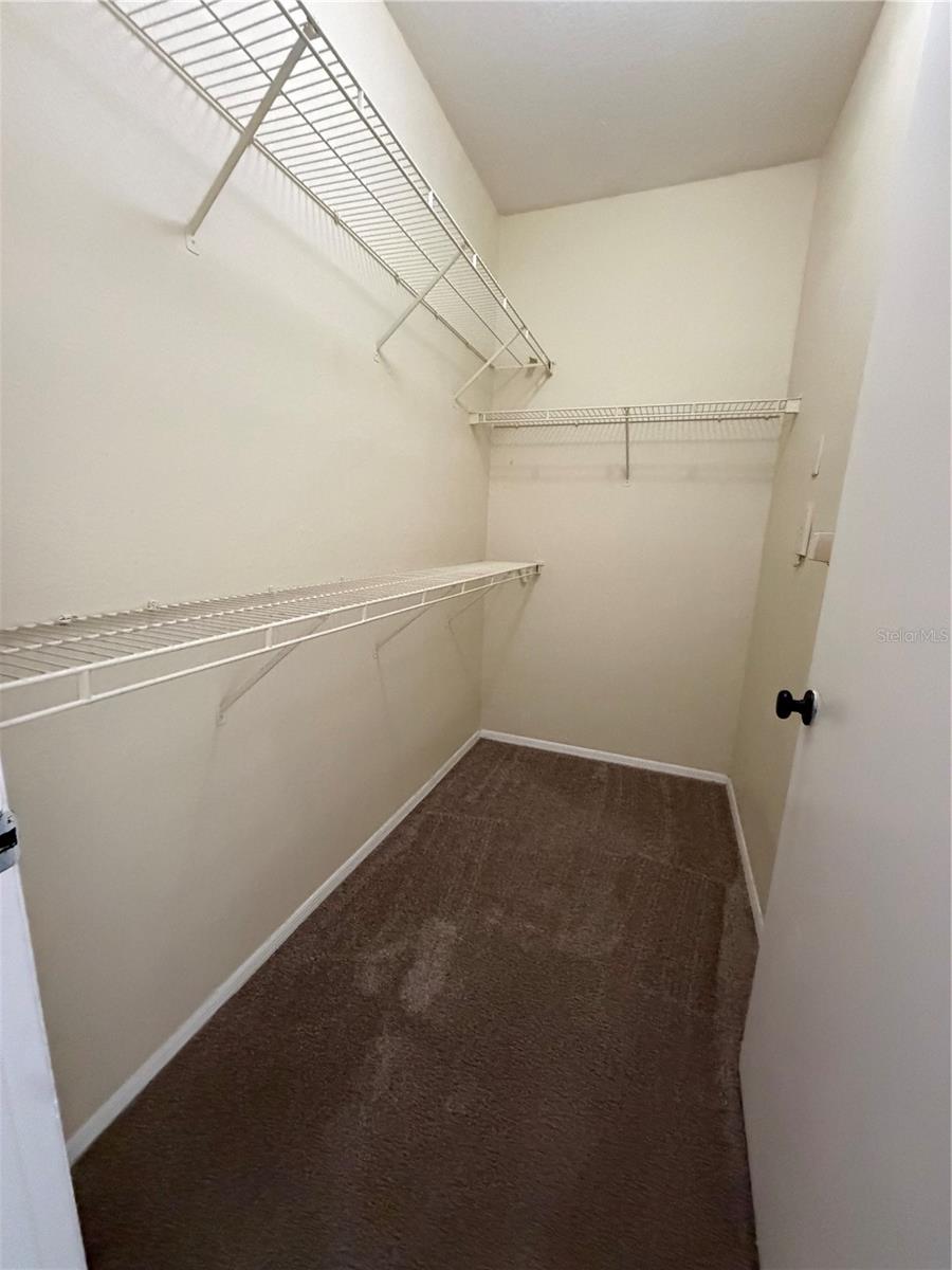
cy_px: 635
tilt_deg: -11.6
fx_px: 513
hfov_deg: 85.7
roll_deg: -2.4
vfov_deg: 102.1
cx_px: 476
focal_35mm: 14
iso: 1000
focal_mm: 2.22
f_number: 2.2
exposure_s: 1/60
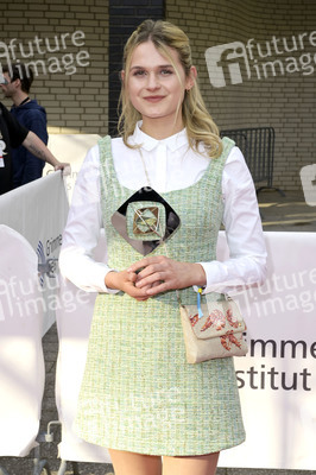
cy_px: 238
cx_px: 158
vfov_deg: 33.4
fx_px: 791
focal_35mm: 60
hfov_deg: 22.6
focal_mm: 60
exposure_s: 1/250
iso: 500
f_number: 11
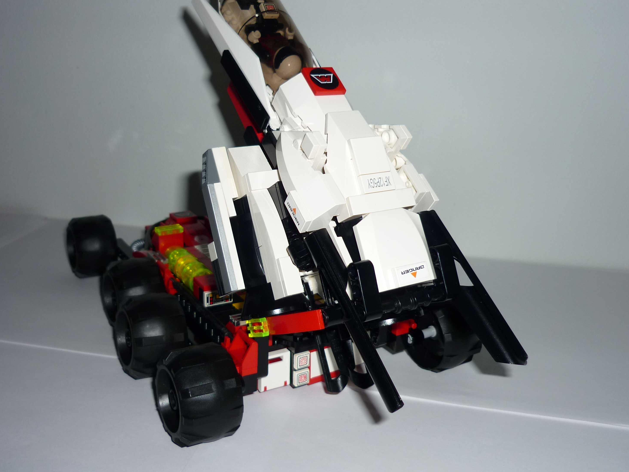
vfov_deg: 38.6
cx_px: 286
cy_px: 212
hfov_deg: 50.1
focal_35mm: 37
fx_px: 672
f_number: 2.8
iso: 100
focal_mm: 5.5
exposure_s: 1/60
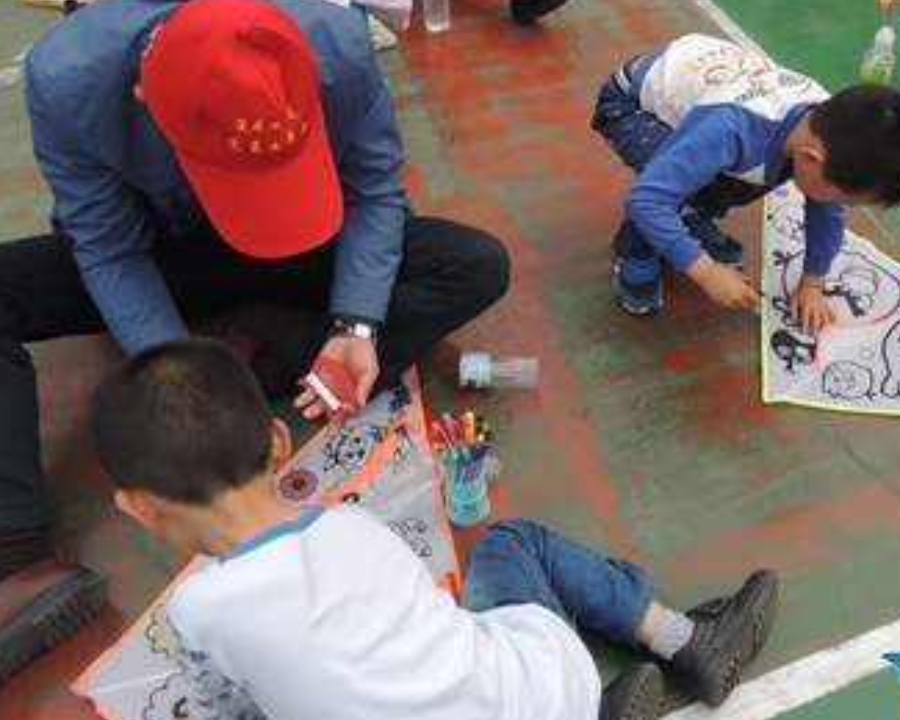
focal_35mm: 36
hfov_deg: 48.9
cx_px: 637
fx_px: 959
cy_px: 284
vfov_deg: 40.9
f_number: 3
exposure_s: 1/800
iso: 100
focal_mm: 4.3
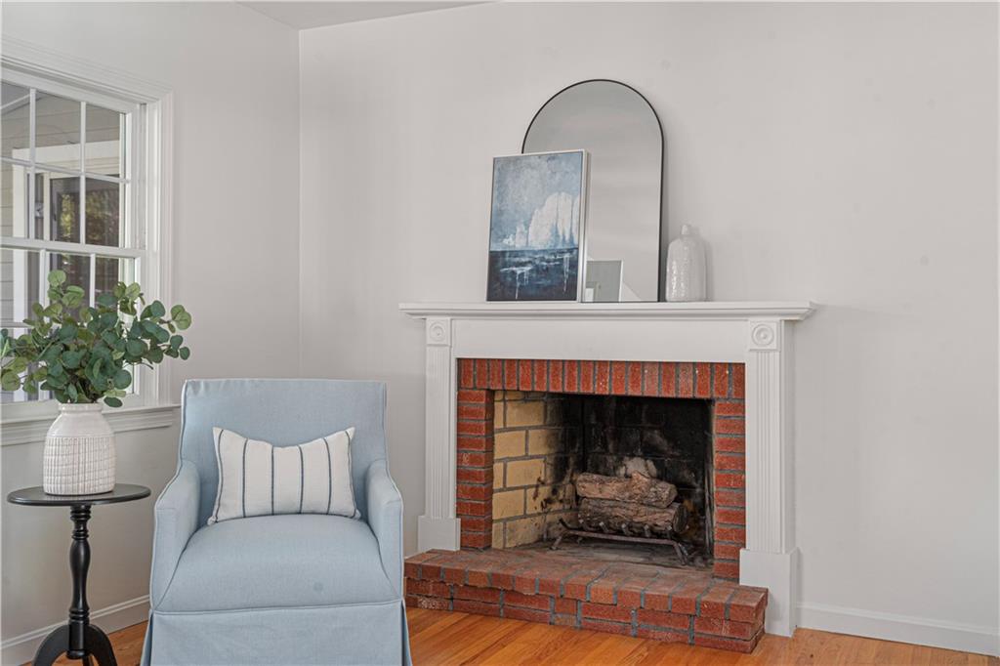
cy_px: 333
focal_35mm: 36
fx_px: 1000
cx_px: 500
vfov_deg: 36.8
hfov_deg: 53.1
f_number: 10
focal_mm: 24
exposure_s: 1/6
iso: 400
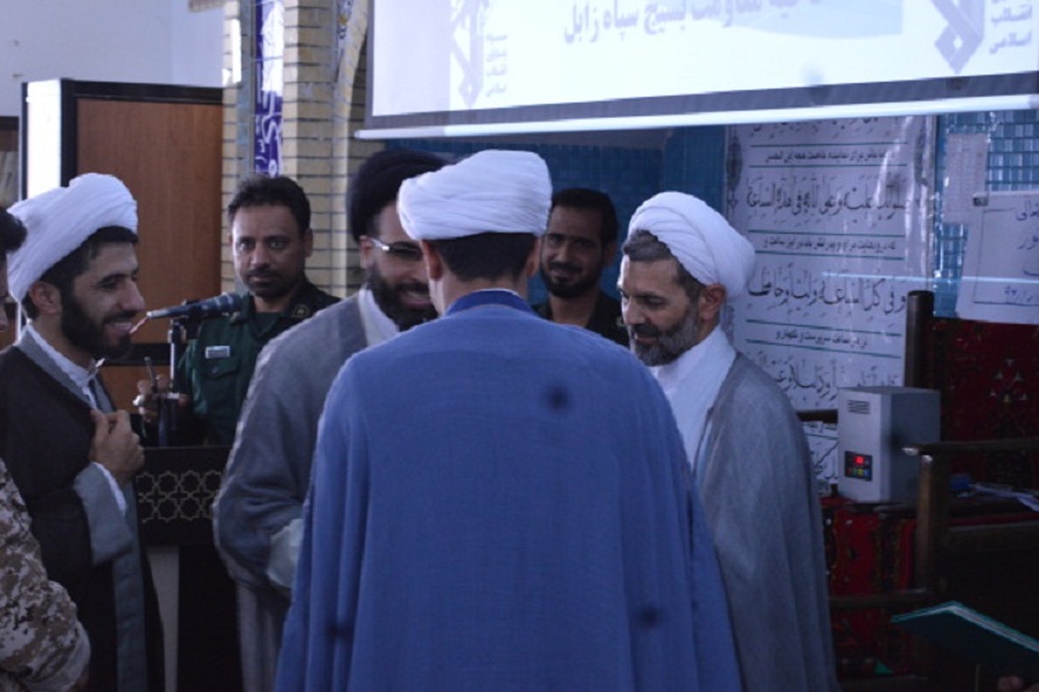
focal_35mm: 82
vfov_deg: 16.6
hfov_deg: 24.6
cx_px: 520
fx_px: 2381
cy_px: 346
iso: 1600
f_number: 5.6
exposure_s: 1/40
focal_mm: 55
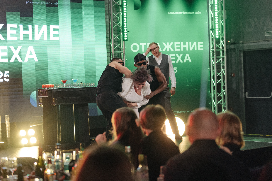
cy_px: 90
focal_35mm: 80
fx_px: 604
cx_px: 136
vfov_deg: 17.1
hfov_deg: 25.4
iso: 2500
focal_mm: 80
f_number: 2.8
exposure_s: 1/320
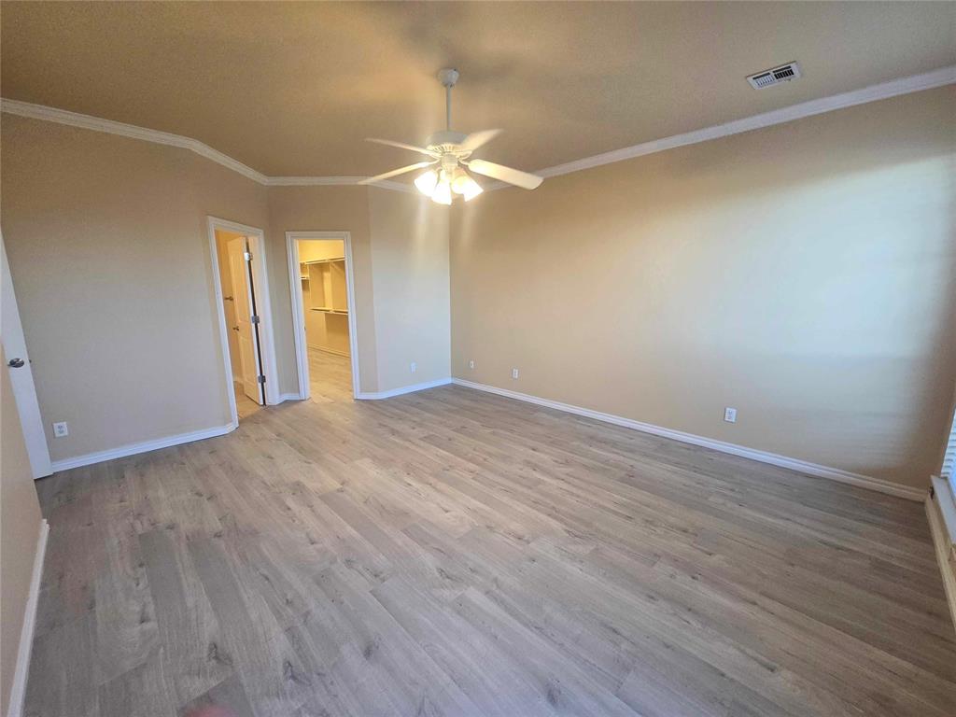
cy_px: 358
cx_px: 478
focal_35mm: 13
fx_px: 359
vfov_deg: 89.9
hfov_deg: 106.2
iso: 200
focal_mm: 2.2
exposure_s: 1/60
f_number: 2.2
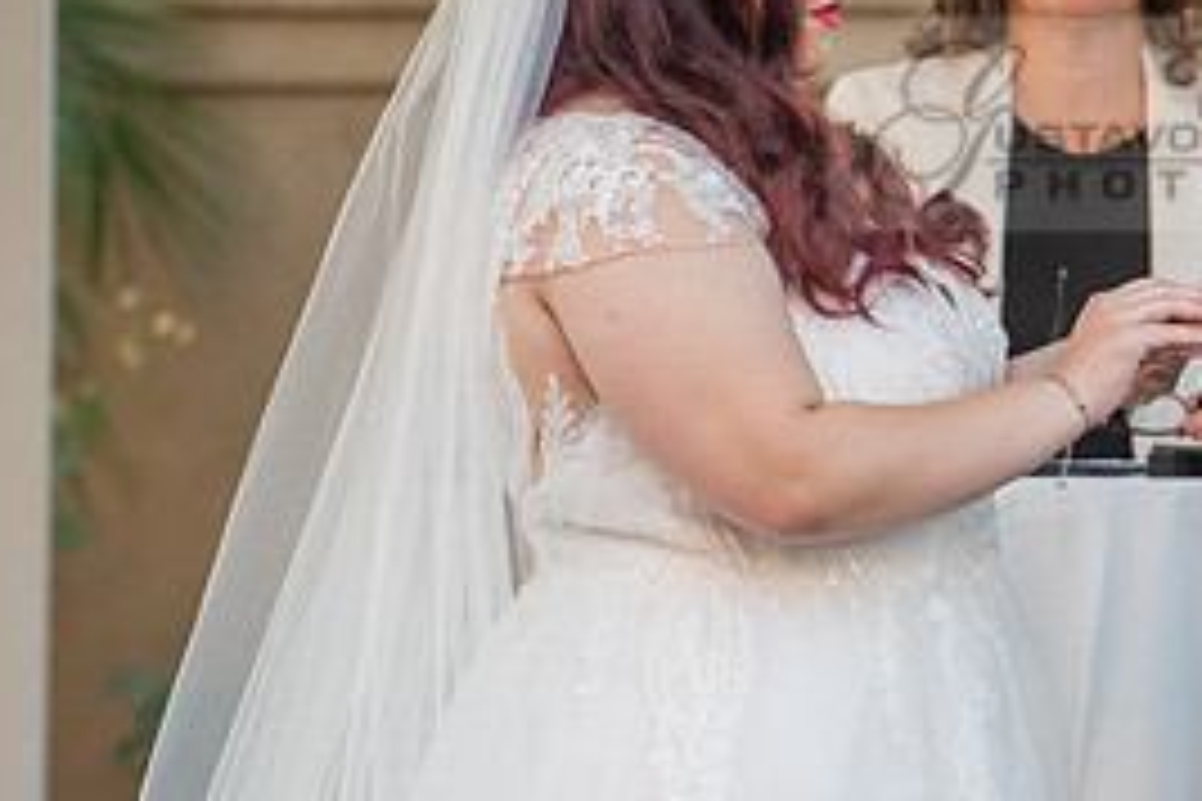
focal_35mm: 417
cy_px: 191
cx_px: 1229
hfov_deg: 4.9
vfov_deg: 3.3
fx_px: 13922
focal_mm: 175
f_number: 4
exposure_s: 1/320
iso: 800
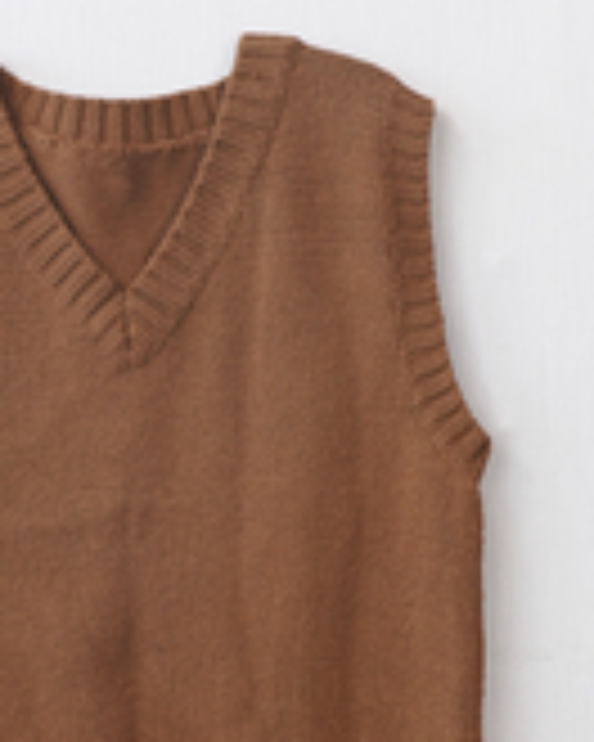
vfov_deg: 17.8
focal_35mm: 106
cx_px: 115
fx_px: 2329
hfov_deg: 14.4
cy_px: 668
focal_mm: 32
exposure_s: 1/50
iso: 320
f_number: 6.3
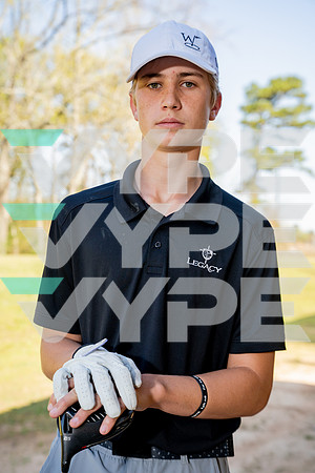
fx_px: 709
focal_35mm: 54
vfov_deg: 36.9
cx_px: 158
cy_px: 236
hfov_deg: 25.1
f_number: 4.5
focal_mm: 54
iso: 100
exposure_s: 1/250
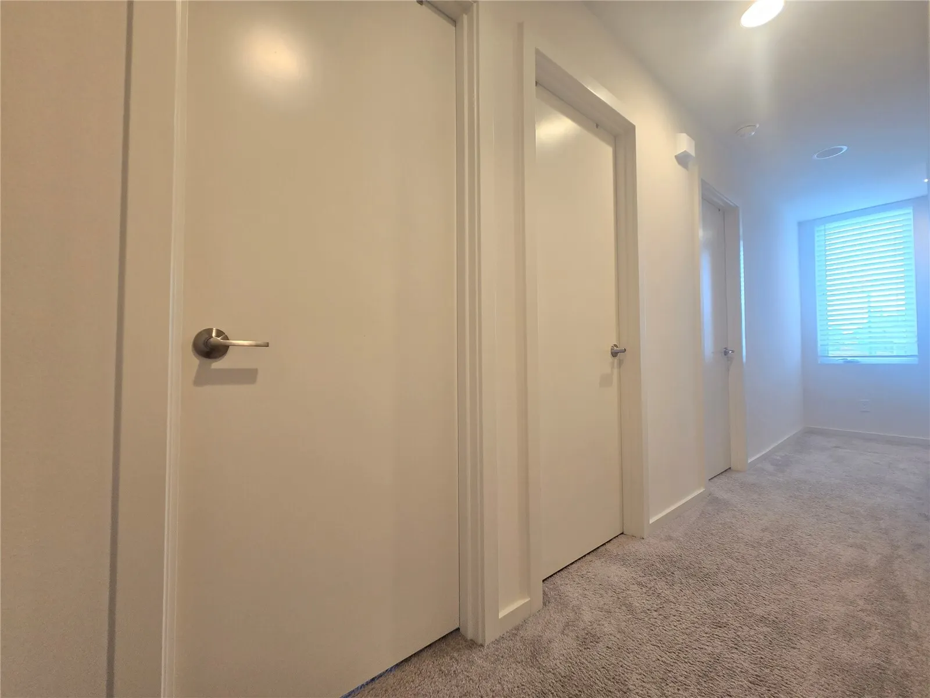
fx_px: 349
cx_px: 465
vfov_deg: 89.9
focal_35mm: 13
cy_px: 349
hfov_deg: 106.2
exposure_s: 1/60
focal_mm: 2.2
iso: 200
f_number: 2.2
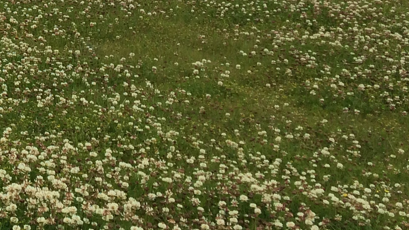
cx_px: -227
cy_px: -149
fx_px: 1139
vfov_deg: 11.0
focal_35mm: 105
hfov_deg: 17.9
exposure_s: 1/2053
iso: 32
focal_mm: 4.15
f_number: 2.2
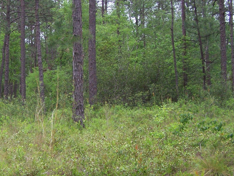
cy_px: 113
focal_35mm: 83
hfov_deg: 23.1
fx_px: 561
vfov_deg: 17.7
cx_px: 33
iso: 64
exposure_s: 1/200
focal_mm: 6.3
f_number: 2.8
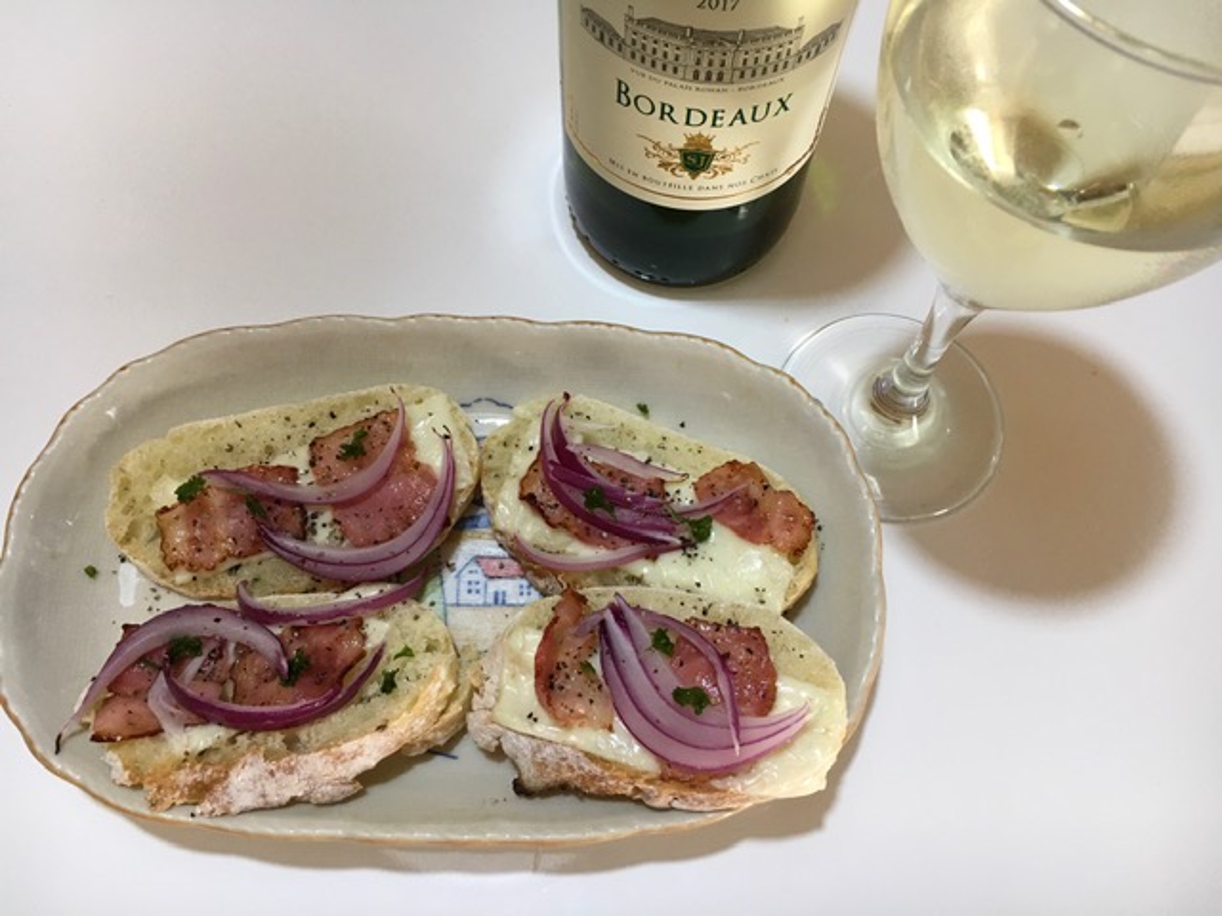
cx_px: 611
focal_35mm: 29
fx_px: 1024
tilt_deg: -68.1
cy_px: 458
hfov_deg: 61.7
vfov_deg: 48.2
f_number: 2.2
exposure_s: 1/30
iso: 40
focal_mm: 4.15
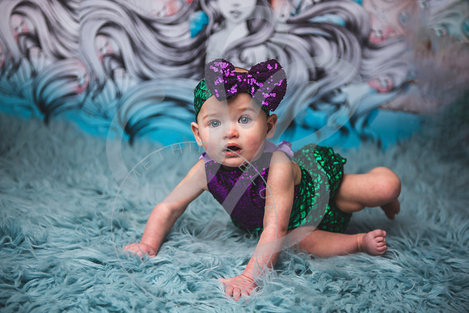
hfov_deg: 36.2
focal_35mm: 55
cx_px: 234
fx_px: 717
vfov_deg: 24.6
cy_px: 156
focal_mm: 55
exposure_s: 1/160
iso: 100
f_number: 2.8
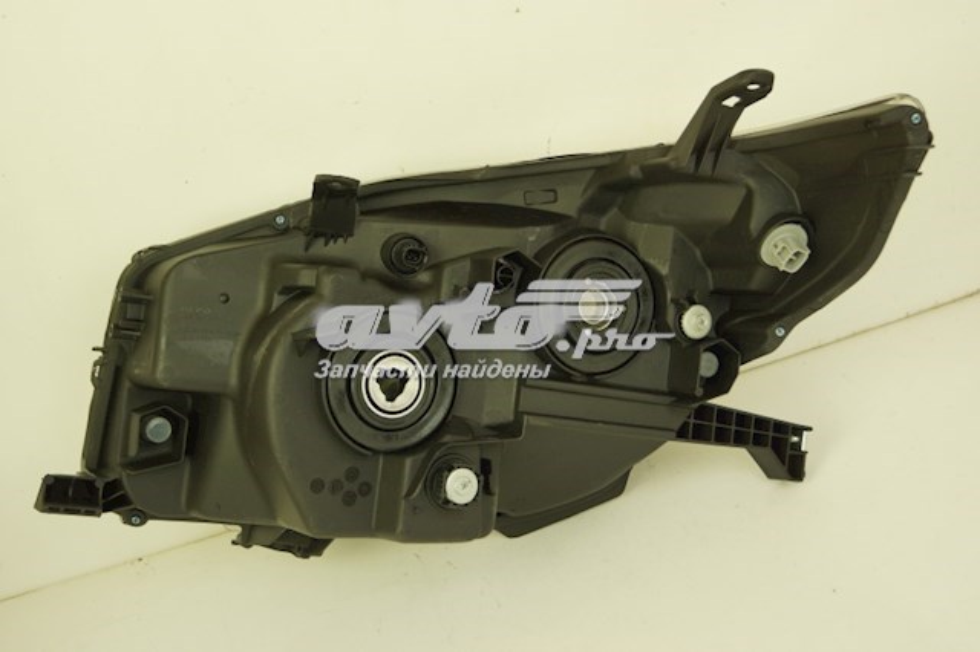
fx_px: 1224
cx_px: 490
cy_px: 326
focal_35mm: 45
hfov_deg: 43.6
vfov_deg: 29.8
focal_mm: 30
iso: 400
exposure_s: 1/250
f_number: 5
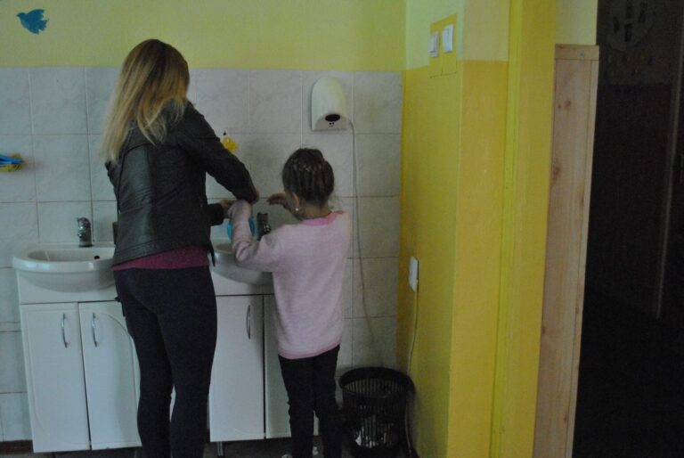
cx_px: 342
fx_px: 685
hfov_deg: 53.1
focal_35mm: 36
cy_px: 229
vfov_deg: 37.0
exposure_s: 1/20
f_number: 4
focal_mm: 24
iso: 1600
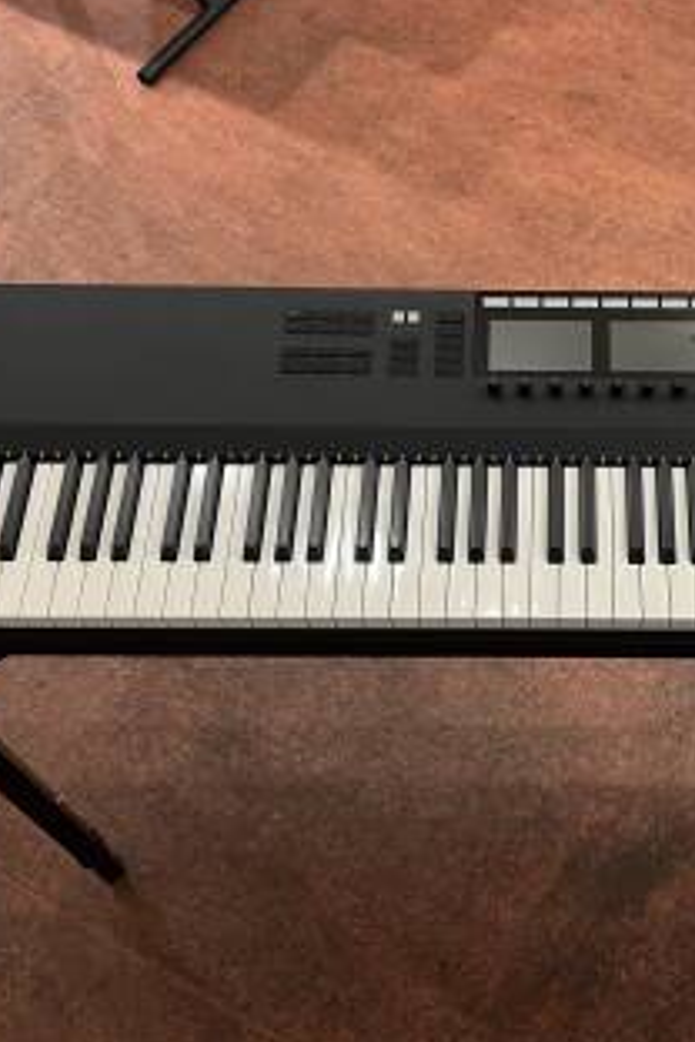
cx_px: 555
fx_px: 1303
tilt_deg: -60.3
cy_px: 451
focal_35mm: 45
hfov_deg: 29.2
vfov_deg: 43.5
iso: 125
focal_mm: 5.1
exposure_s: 1/60
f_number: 1.6
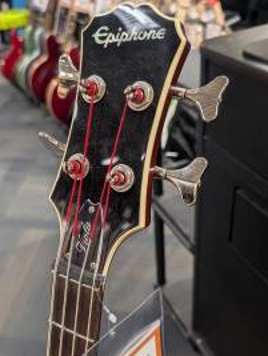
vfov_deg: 51.1
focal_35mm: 36
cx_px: 97
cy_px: 204
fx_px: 371
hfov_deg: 39.4
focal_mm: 6.9
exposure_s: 1/40
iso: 23
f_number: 1.68
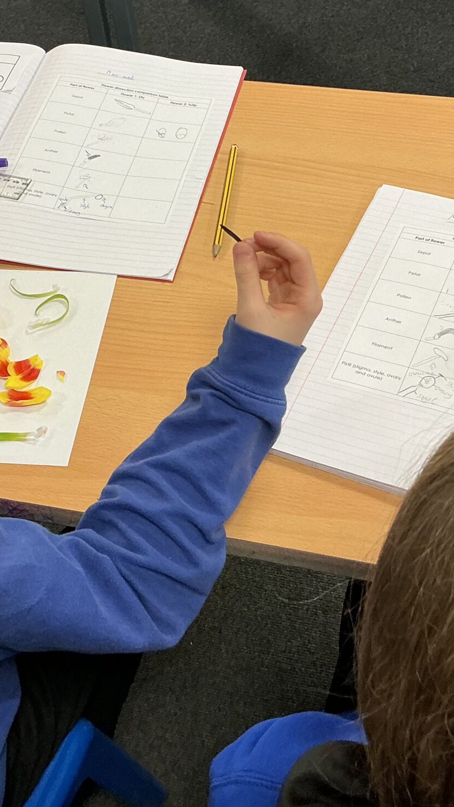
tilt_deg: -48.1
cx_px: 232
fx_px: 1178
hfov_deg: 21.8
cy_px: 307
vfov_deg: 37.6
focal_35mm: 55
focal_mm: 3
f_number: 1.8
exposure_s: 1/60
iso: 64
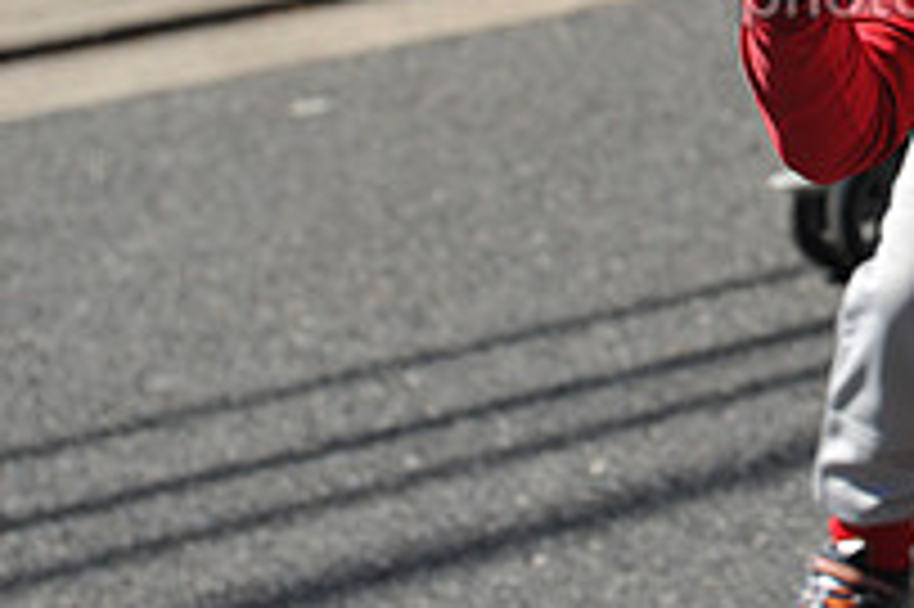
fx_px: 5074
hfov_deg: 10.1
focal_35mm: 200
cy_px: -171
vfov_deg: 6.8
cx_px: 1198
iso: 200
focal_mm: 70
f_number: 5
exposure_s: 1/800
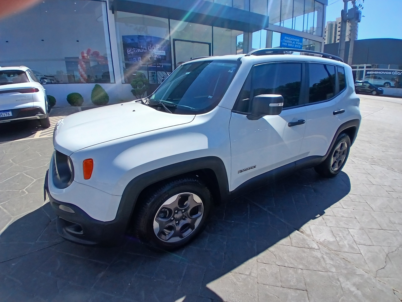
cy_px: 151
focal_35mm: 17
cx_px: 201
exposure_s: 1/1033
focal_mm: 1.4
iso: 50
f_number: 2.2
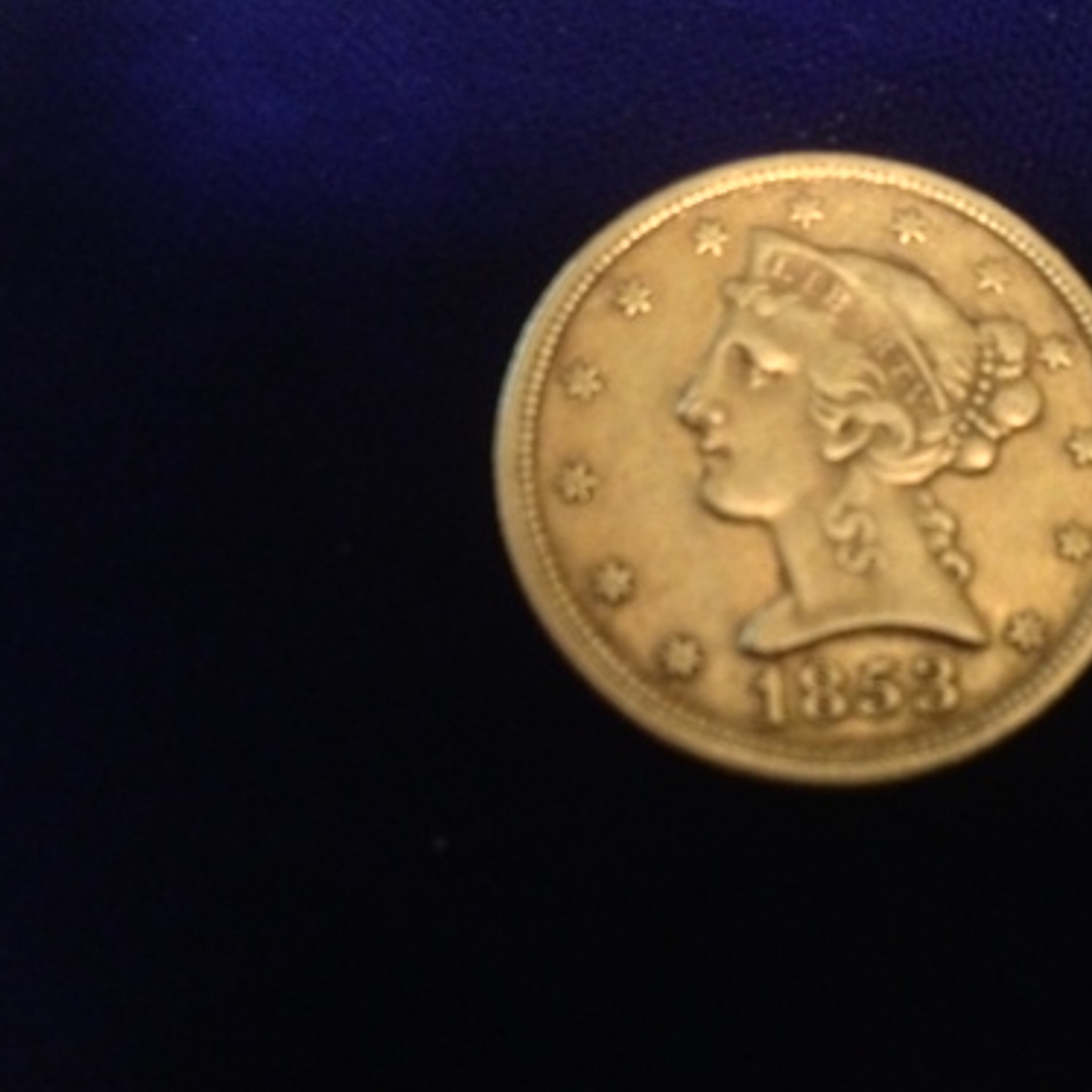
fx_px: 1892
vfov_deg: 32.2
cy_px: 467
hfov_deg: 31.5
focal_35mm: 53
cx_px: 853
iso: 800
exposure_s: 1/15
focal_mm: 4.28
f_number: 2.4
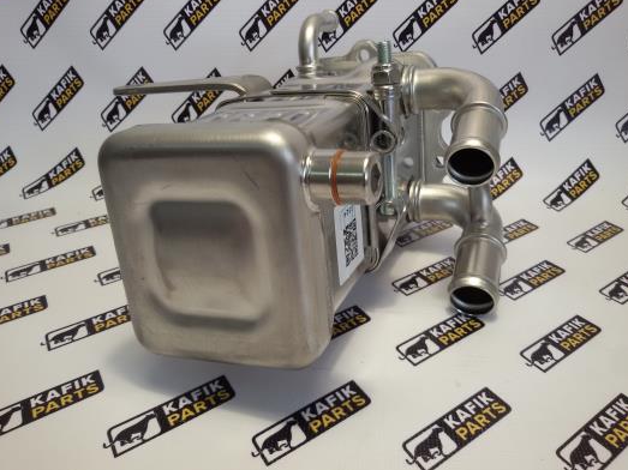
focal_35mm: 32
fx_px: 580
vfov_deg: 44.1
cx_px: 315
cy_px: 232
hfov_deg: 56.8
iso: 50
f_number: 2.4
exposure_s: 1/33
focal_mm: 2.93
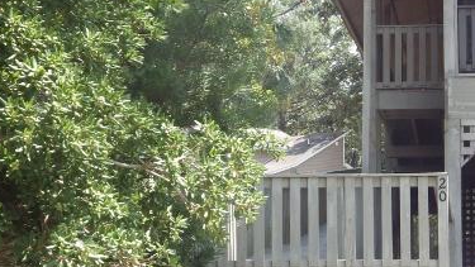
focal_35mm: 93
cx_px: 388
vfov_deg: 13.0
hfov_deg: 22.6
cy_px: 149
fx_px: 1171
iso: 100
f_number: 3.8
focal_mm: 9
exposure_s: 1/160
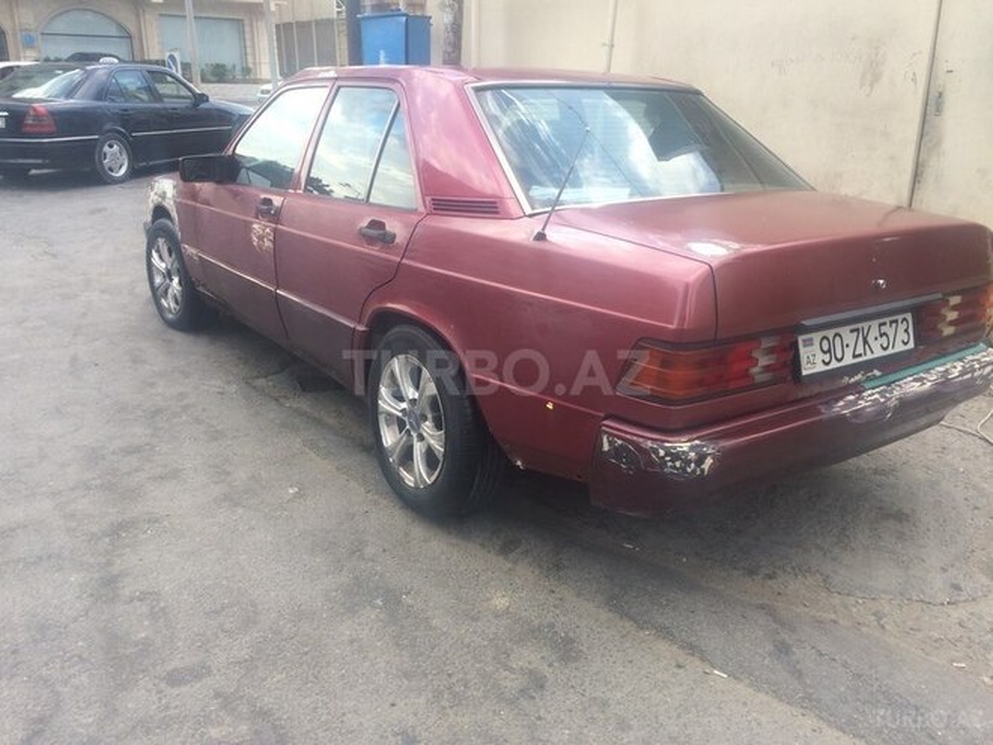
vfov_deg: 48.2
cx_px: 496
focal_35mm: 29
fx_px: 832
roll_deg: -0.2
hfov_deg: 61.7
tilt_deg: -18.4
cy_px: 372
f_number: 2.2
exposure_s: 1/247
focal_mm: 4.15
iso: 32
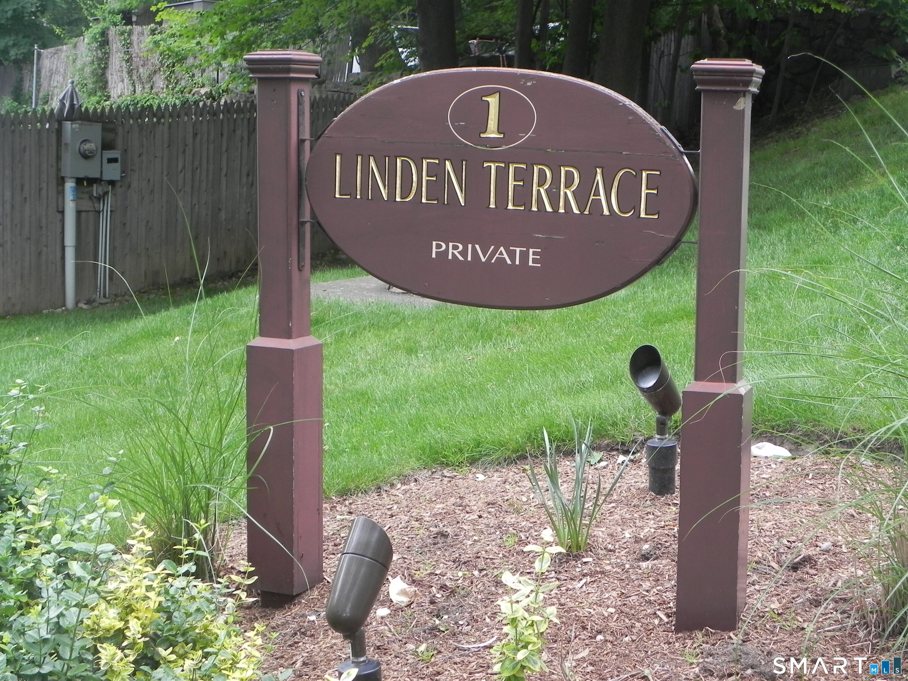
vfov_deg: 25.2
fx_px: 1521
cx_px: 454
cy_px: 340
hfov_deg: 33.2
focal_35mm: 58
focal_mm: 10.3
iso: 160
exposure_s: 1/110
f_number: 3.5
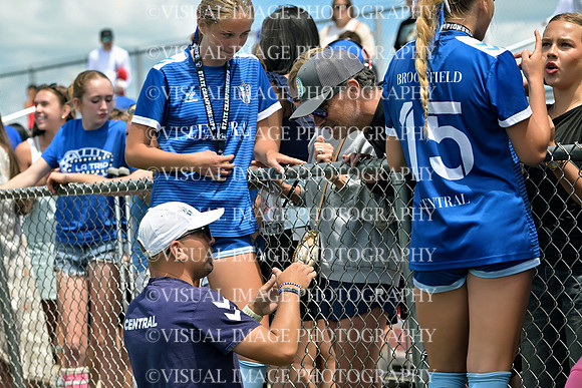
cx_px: 291
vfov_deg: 10.8
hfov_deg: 16.1
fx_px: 2054
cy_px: 194
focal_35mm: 127
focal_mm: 85
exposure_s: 1/640
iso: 100
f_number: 4
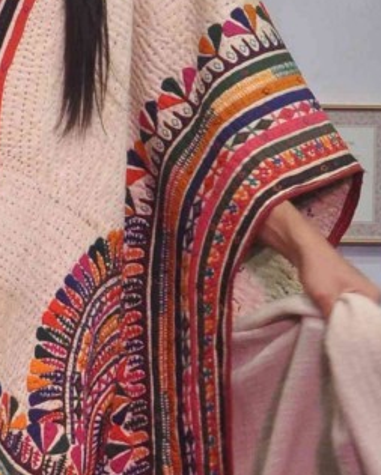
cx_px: -60
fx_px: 4903
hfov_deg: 4.4
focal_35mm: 348
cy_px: 389
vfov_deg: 5.6
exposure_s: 1/160
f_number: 10
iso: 1250
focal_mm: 52
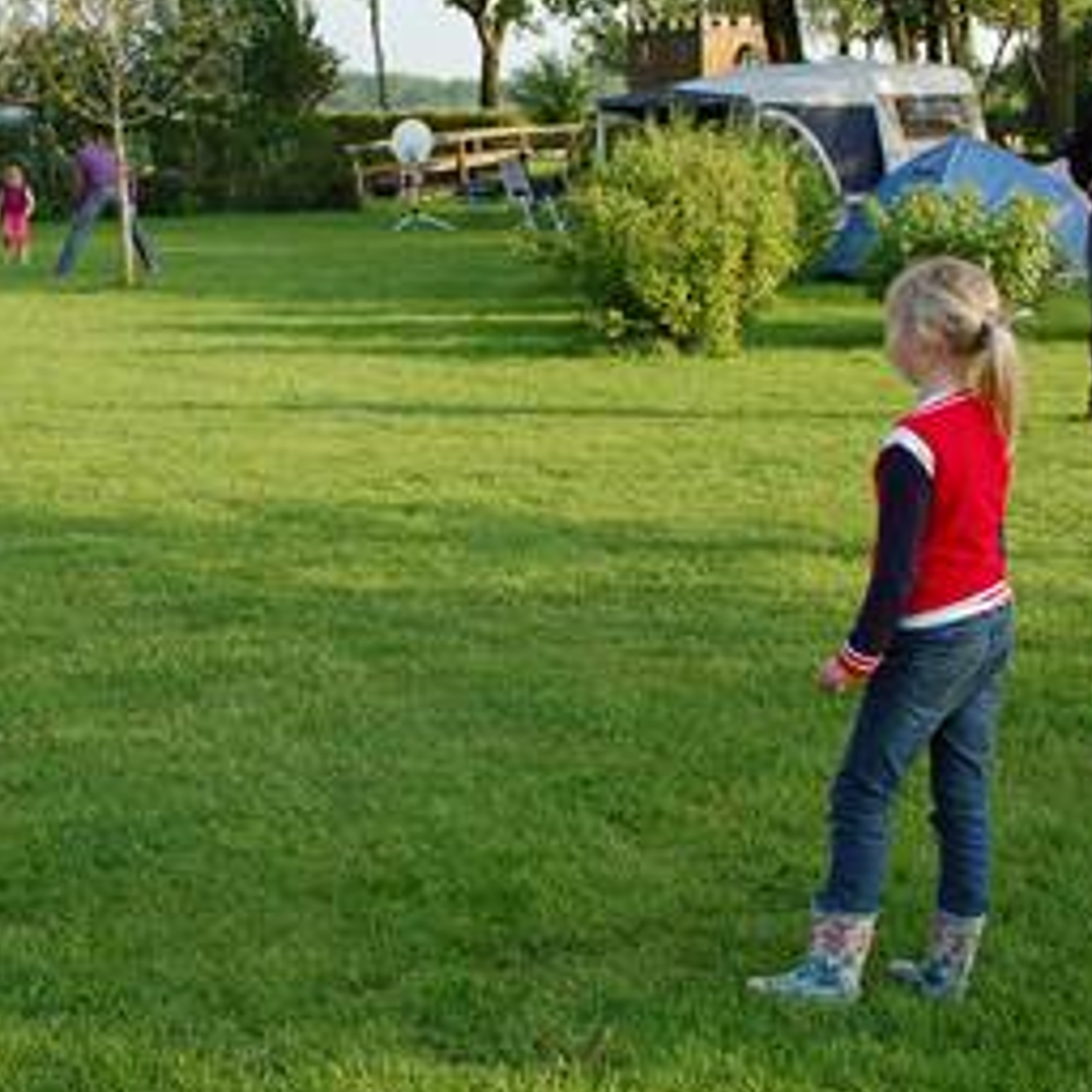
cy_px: 320
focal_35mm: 70
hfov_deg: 24.5
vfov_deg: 24.5
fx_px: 2498
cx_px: 333
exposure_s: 1/320
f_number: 7.1
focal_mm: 22
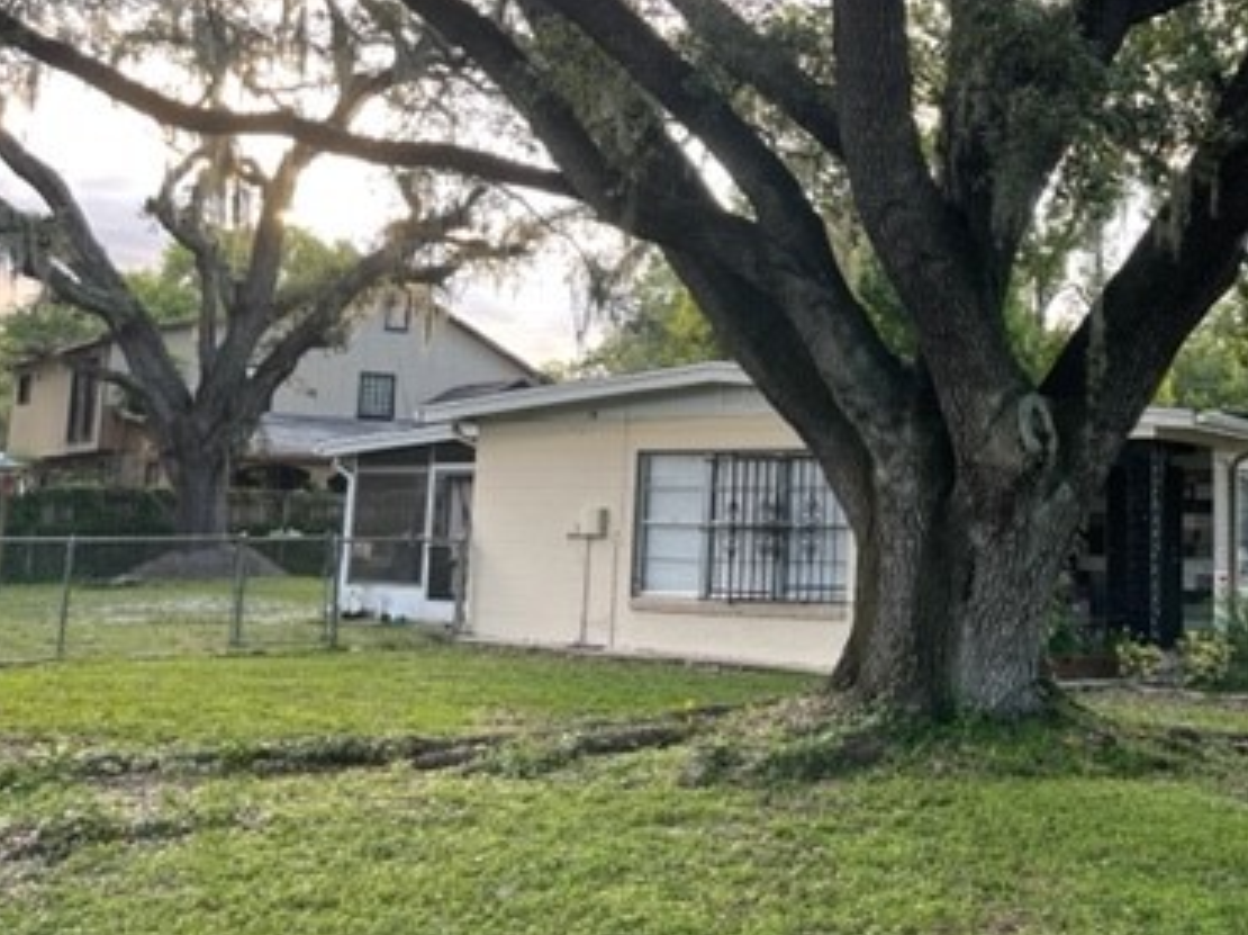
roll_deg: -1.1
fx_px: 1621
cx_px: 985
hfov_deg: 40.5
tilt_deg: +7.9
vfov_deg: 31.9
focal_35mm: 45
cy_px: 304
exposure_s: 1/121
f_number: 1.6
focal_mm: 5.1
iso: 40
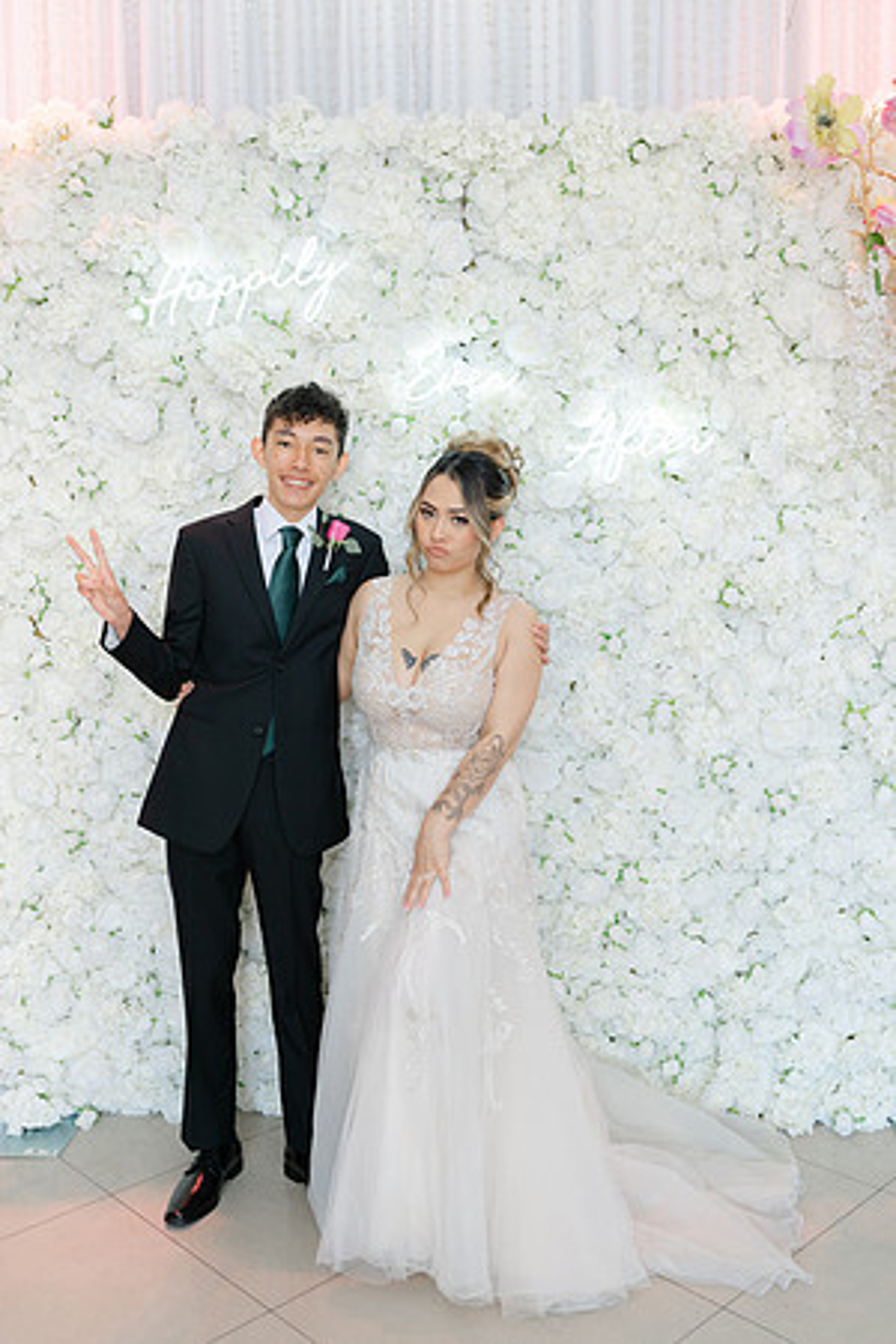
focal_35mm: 35
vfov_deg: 54.4
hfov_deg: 37.9
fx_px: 1307
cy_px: 672
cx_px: 448
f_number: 4
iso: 400
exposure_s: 1/160
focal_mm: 35
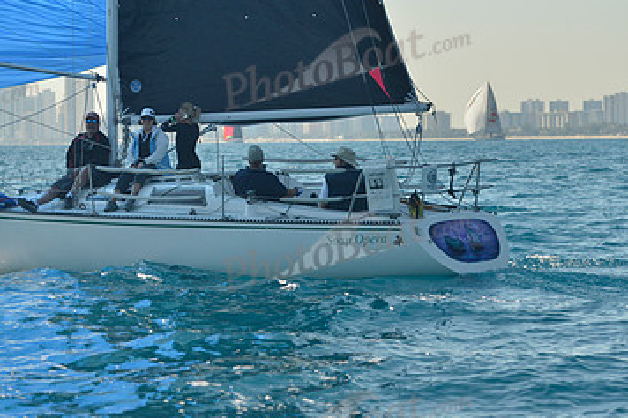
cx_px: 132
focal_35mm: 163
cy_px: 181
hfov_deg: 12.6
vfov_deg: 8.4
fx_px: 2842
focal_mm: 100
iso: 200
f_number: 6.3
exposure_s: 1/640
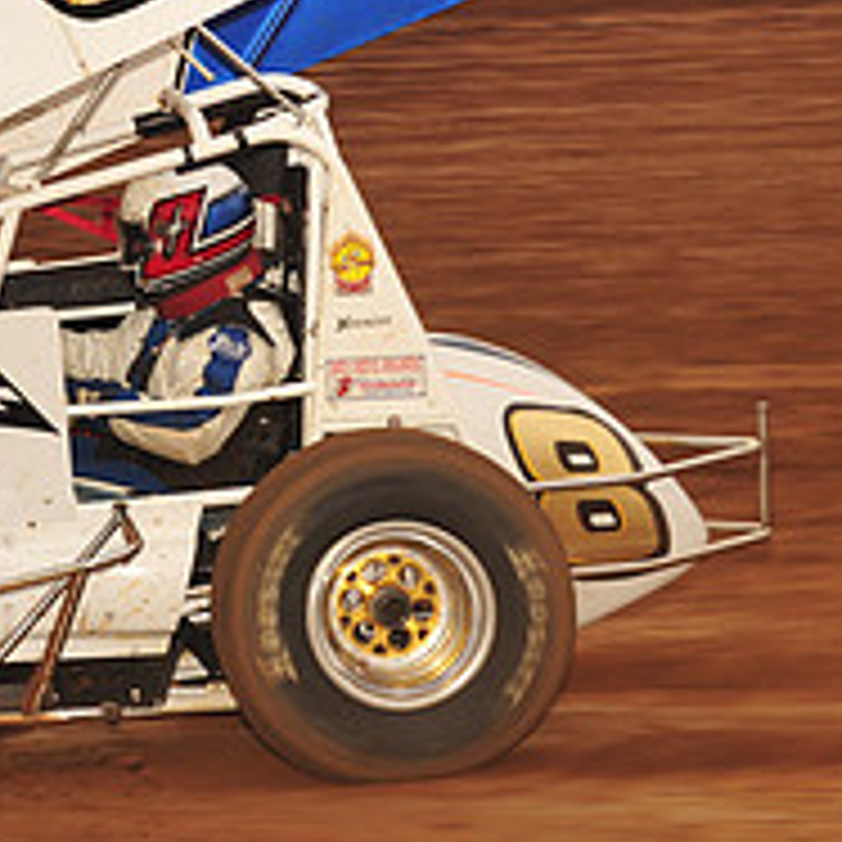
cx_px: -239
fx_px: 7595
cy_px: 189
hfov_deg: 6.3
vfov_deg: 6.3
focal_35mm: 276
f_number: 7.1
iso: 500
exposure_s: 1/320
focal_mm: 105
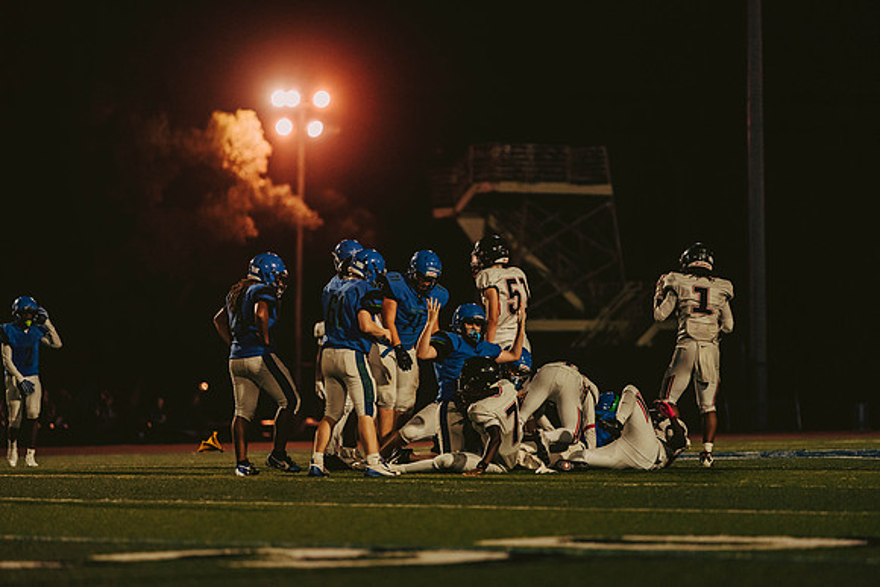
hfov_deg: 10.3
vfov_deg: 6.9
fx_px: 4890
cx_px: 440
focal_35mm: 200
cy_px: 294
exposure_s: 1/1000
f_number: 2.8
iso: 2500
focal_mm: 200
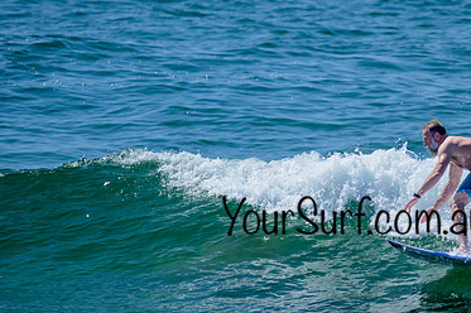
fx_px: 17986
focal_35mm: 1376
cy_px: 180
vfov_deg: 1.0
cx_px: 375
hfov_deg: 1.5
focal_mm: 800
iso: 160
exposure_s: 1/2000
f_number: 6.3
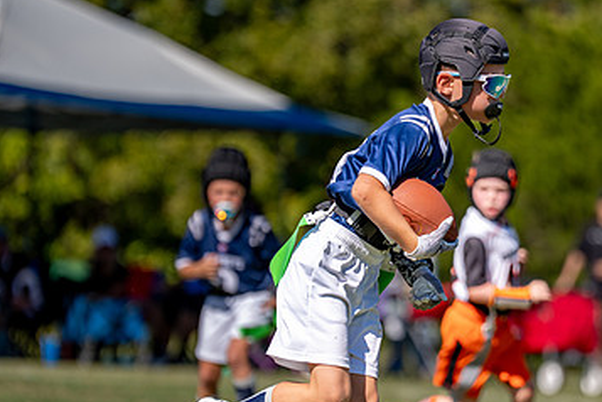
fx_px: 5652
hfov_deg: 6.1
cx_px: 395
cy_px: 240
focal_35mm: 338
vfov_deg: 4.1
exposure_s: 1/3200
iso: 160
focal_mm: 171
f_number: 2.8
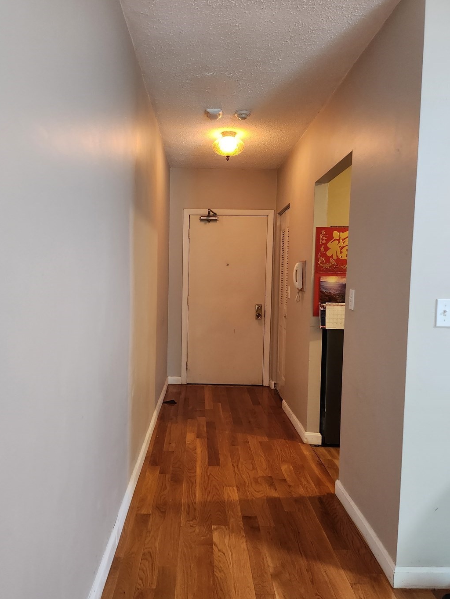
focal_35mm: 27
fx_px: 468
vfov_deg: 65.3
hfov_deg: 51.3
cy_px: 319
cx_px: 205
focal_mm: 5
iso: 800
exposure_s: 1/120
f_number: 1.8
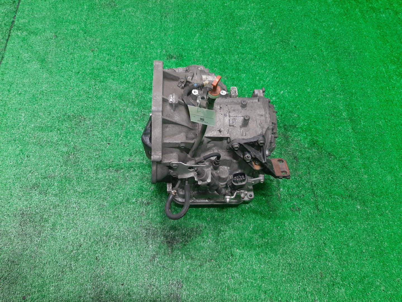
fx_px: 302
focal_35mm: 26
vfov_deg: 53.1
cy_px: 151
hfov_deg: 67.3
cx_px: 201
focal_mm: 3.93
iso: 167
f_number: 1.7
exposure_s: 1/50
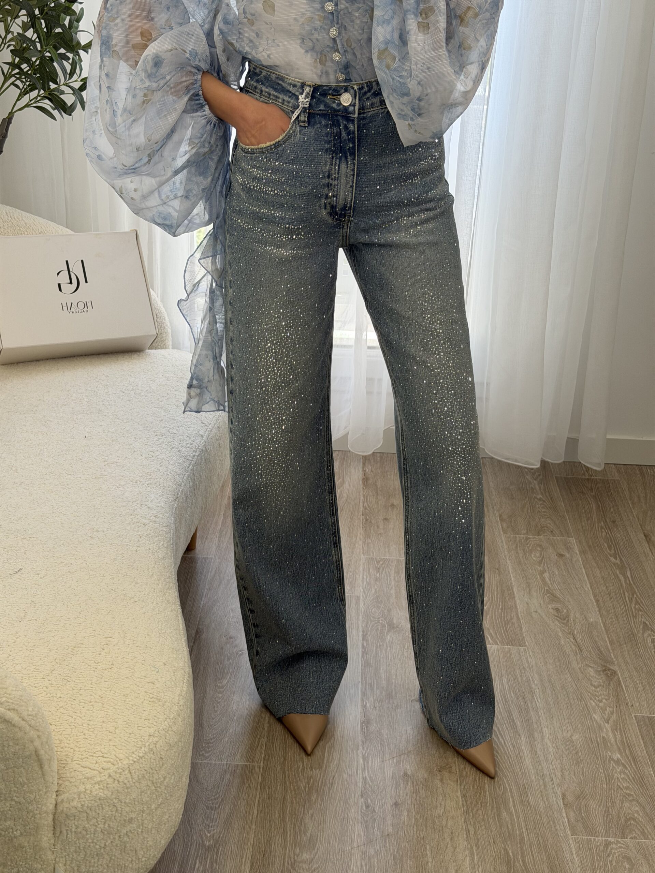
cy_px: 436
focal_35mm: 48
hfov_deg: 30.3
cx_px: 328
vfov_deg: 39.7
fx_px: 1211
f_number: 1.78
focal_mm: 6.76
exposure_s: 1/100
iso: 50
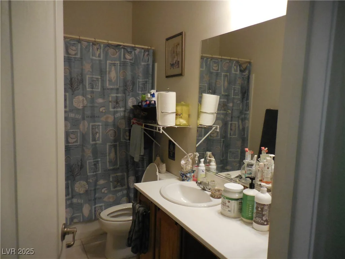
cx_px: 172
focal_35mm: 25
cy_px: 130
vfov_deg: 54.9
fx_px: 249
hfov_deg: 69.4
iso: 800
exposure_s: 1/80
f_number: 3.3
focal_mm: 4.5
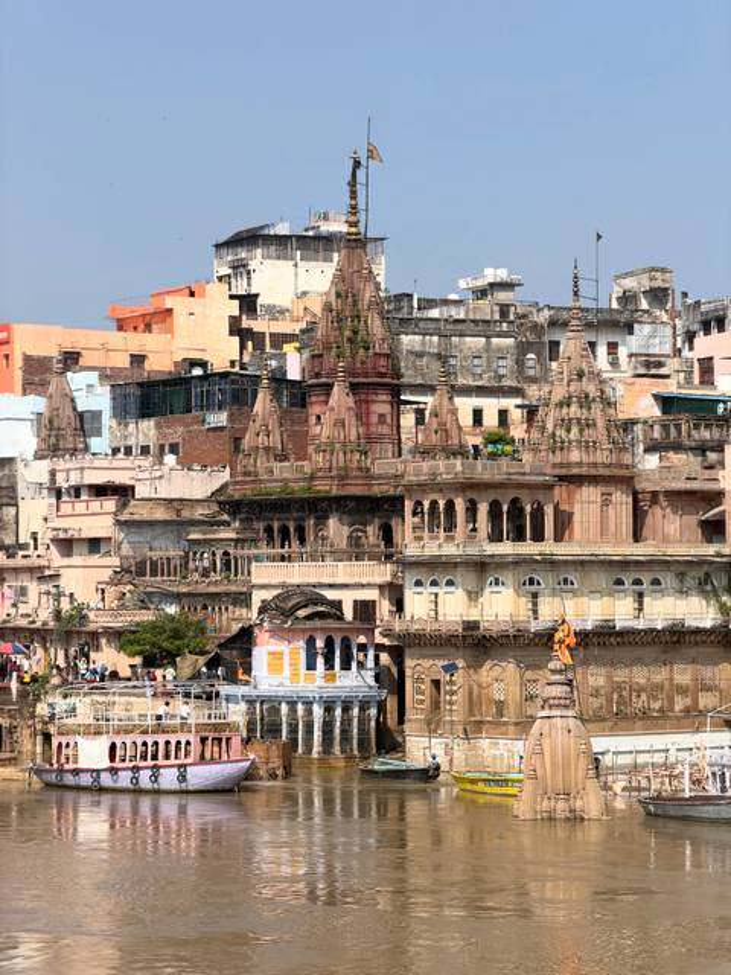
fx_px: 2816
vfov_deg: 19.6
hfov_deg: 14.8
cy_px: 488
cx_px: 366
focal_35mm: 100
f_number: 2.8
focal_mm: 16.89
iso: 20
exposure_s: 1/789
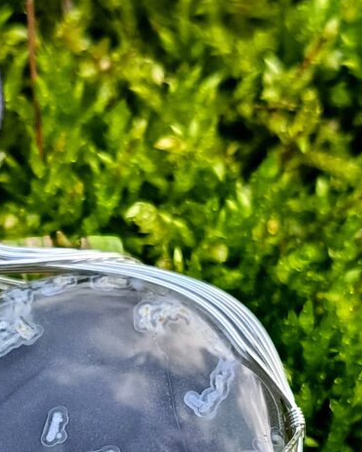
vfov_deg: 18.2
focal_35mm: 103
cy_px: 447
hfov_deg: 14.9
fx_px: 1379
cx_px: 86
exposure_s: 1/100
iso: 52
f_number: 1.7
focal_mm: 5.24
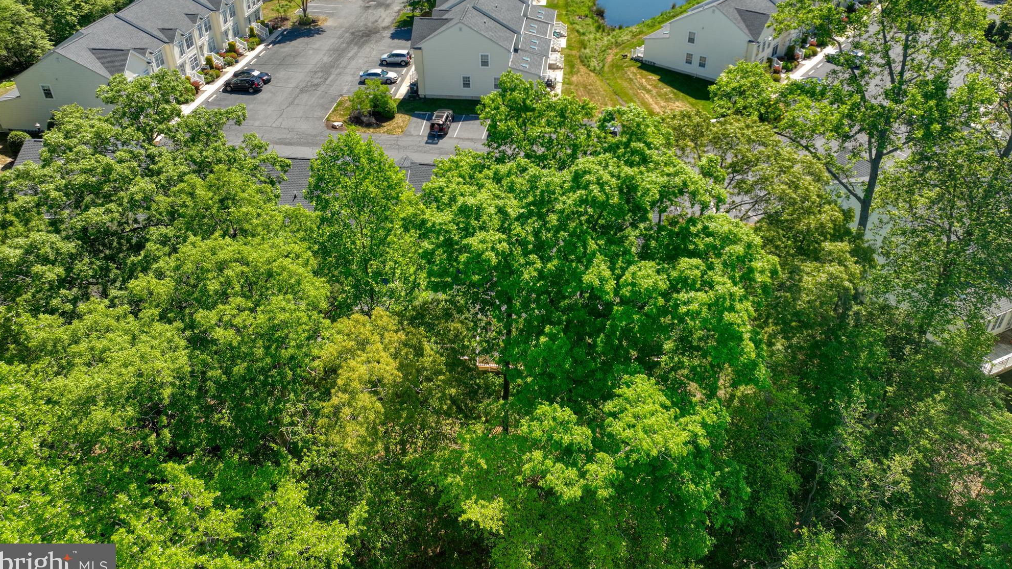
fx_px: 725
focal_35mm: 27
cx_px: 512
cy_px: 194
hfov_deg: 69.9
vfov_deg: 42.4
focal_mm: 12.29
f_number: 2.8
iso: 100
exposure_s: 1/50
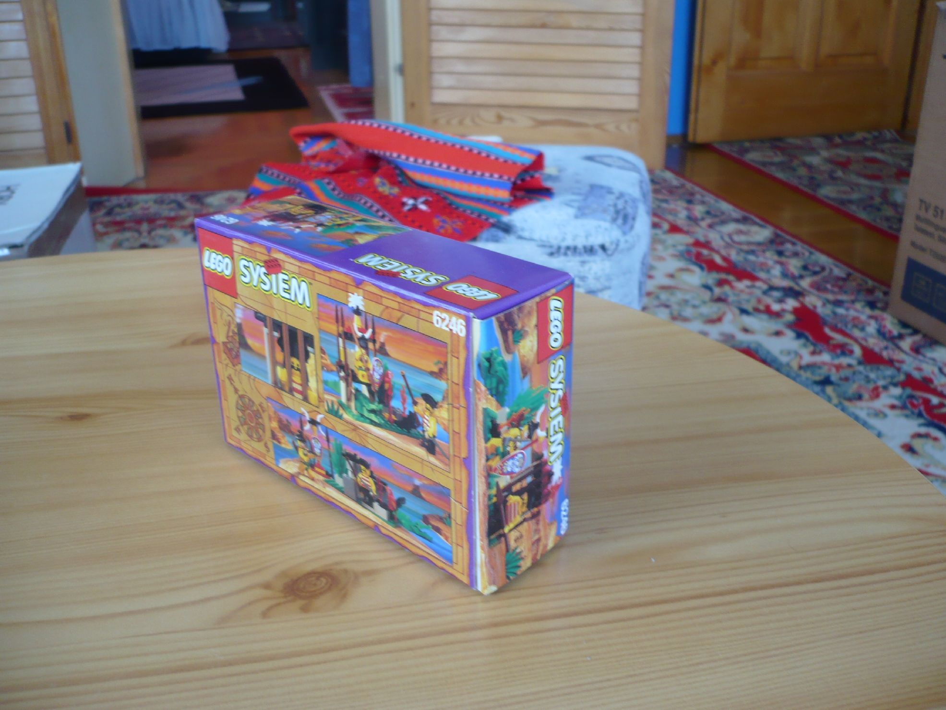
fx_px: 956
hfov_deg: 52.6
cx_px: 473
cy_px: 355
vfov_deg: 40.7
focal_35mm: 35
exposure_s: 1/25
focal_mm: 5.8
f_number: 2.8
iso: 100
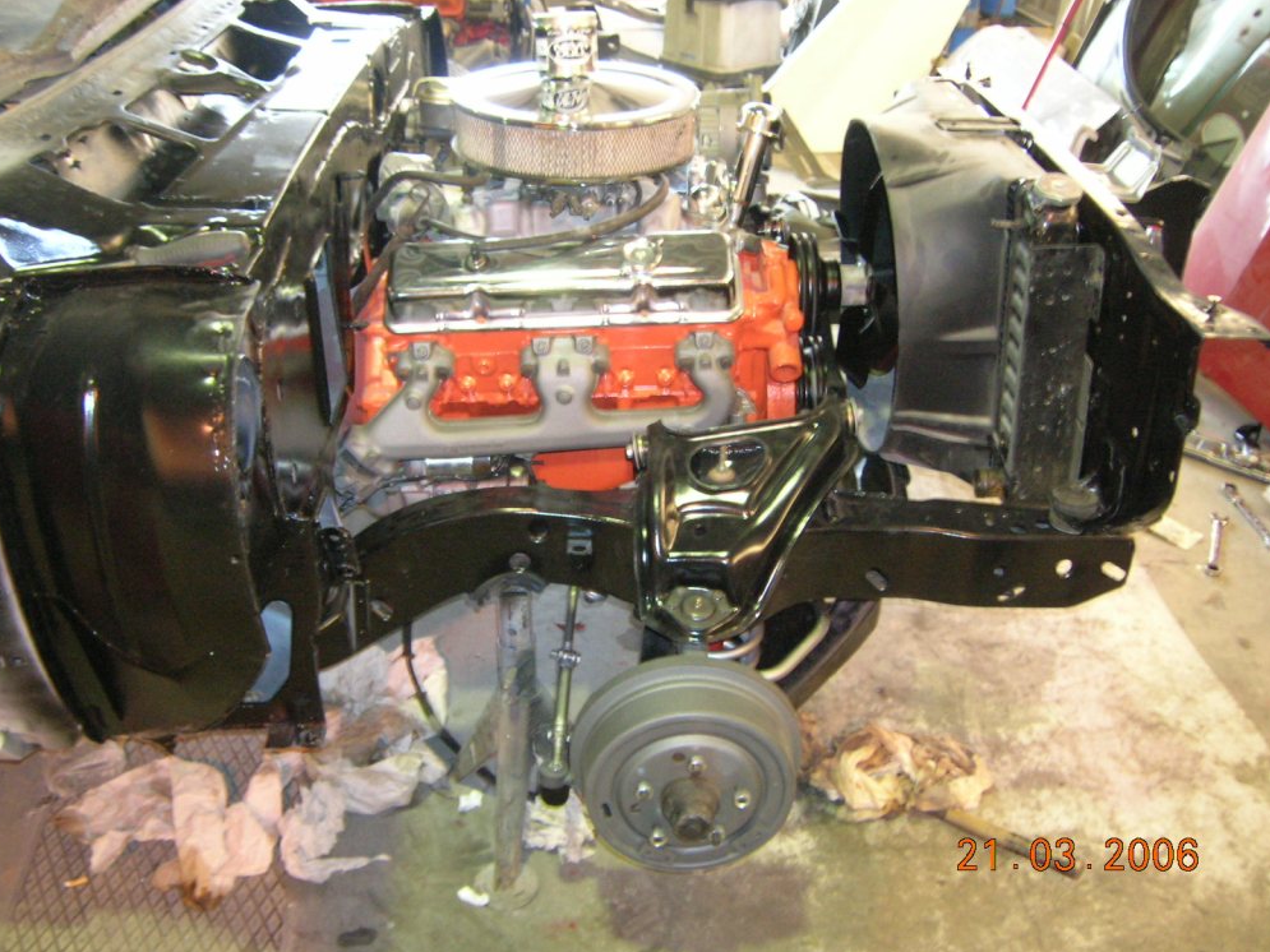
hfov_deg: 52.6
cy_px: 467
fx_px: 1284
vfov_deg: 40.7
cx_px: 633
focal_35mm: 35
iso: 200
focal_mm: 5.7
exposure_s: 1/8.9
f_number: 2.9
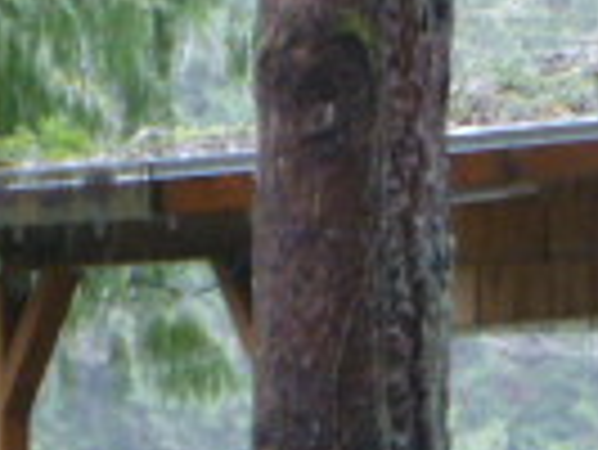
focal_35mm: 844
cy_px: 374
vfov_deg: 1.8
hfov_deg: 2.3
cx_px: 868
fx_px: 14593
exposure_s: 1/10
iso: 400
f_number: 5.4
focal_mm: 31.3
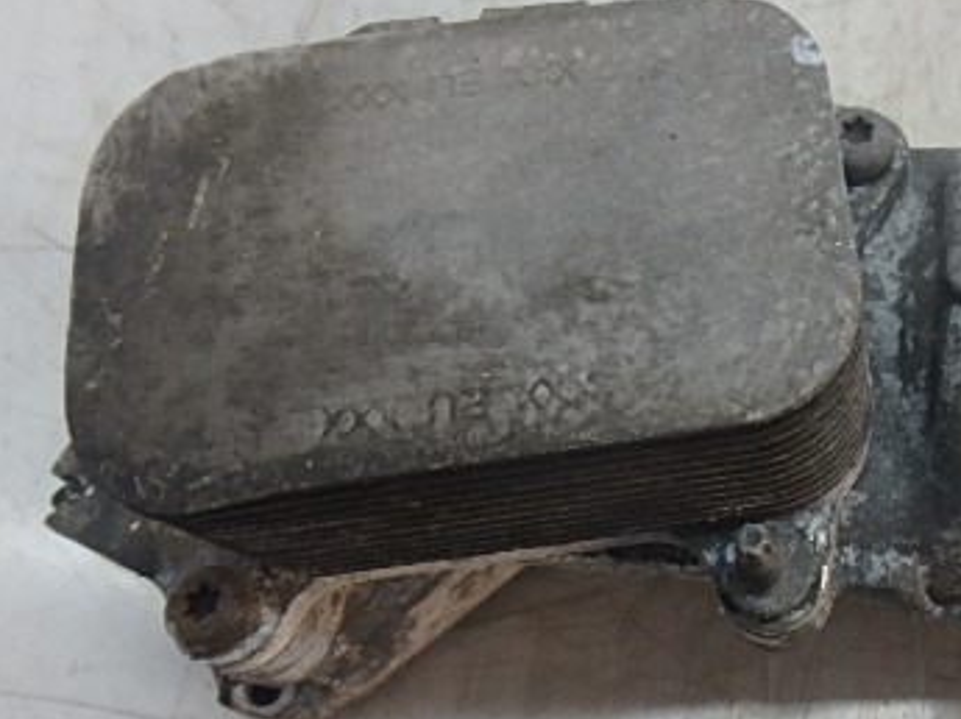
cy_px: 432
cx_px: 880
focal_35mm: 39
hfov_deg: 43.4
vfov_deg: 36.6
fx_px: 1082
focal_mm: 3.7
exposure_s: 1/30
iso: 250
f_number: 3.5
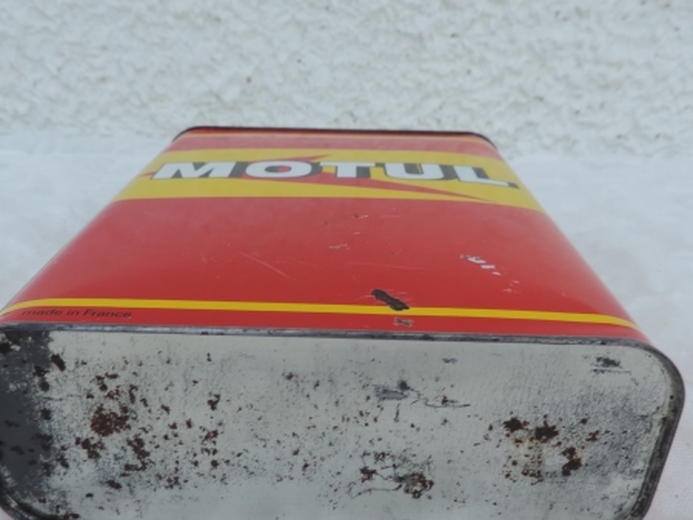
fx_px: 641
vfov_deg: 43.7
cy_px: 337
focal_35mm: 32
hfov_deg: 56.7
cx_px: 320
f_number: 3
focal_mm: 4.3
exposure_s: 1/200
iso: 80
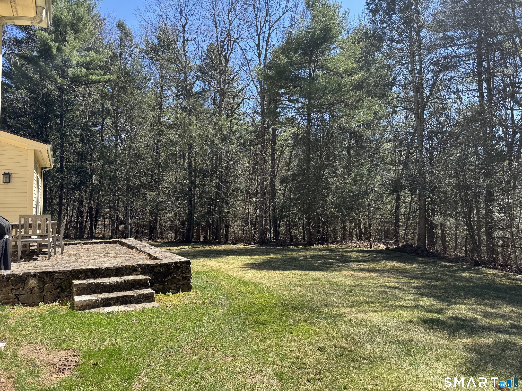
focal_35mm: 24
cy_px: 196
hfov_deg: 71.6
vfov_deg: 56.8
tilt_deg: +3.0
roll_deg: -0.4
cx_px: 261
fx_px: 362
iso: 80
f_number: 1.78
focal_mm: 6.76
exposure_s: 1/1560
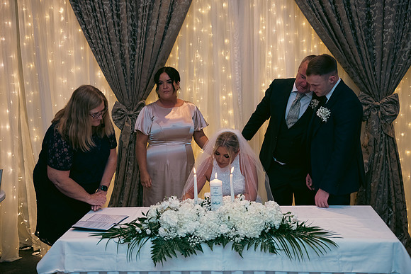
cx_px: 206
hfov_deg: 41.1
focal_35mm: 48
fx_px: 548
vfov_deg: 28.1
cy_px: 137
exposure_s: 1/160
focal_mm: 48
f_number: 3.5
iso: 800
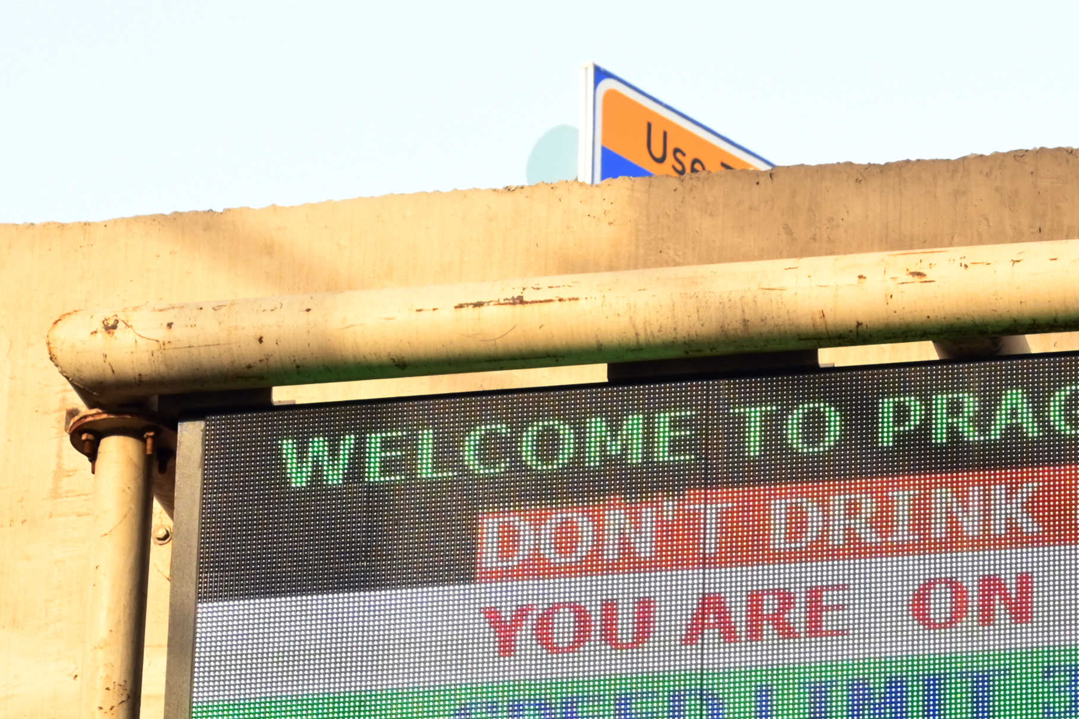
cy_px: 1076
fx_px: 6441
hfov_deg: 9.5
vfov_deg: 6.3
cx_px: 1243
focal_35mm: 215
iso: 320
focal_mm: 65
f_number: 6.3
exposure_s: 1/200
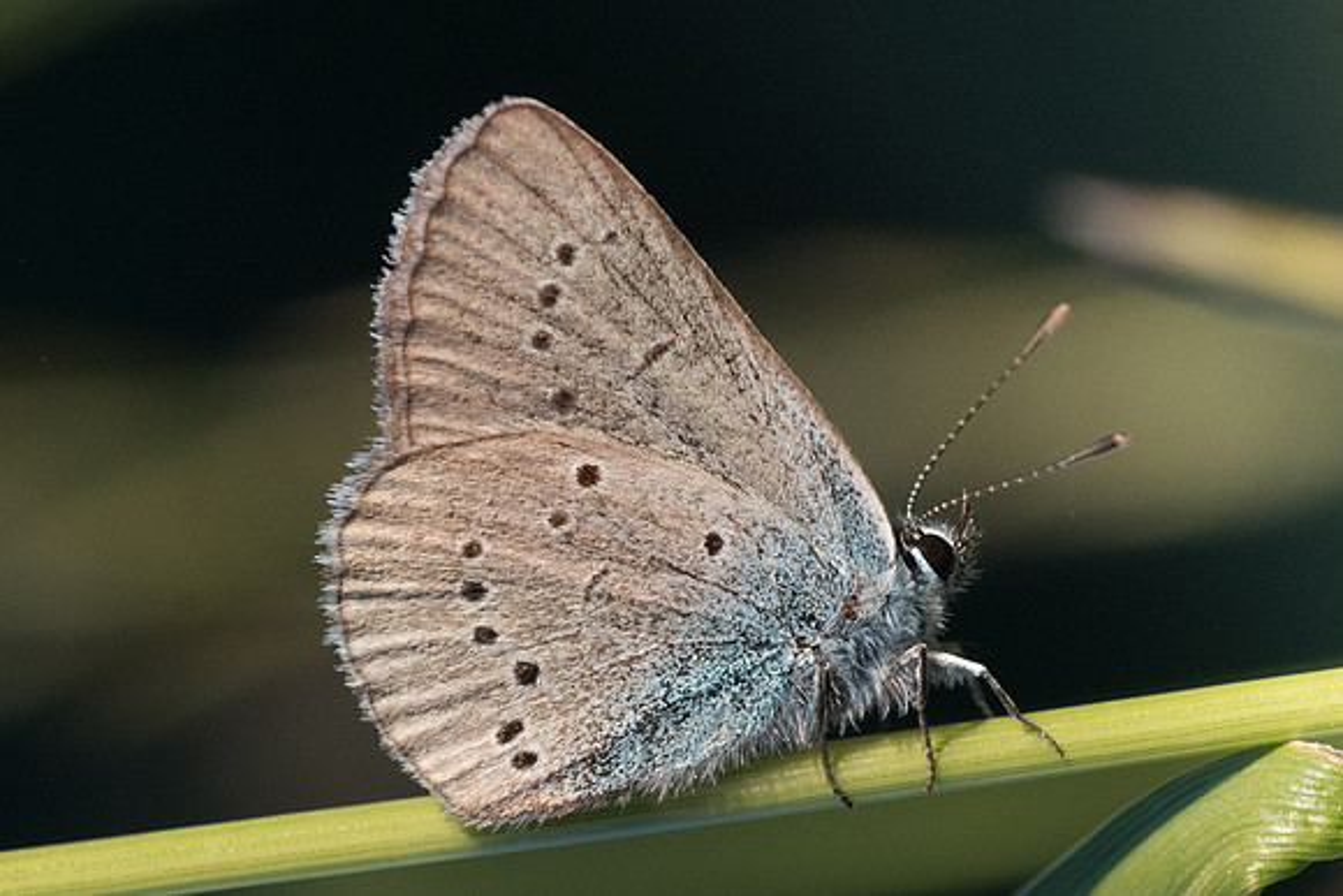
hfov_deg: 4.7
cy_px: 480
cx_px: 498
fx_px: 16374
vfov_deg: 3.1
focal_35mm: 439
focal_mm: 150
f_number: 10
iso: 800
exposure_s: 1/500
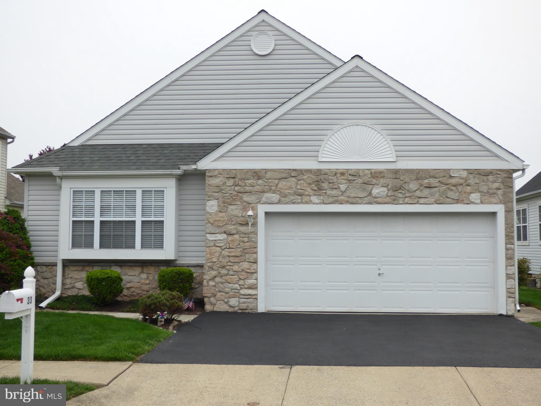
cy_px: 203
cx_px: 270
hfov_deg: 41.2
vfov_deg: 31.5
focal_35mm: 46
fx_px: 719
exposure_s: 1/500
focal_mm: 8.24
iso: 200
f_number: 3.8
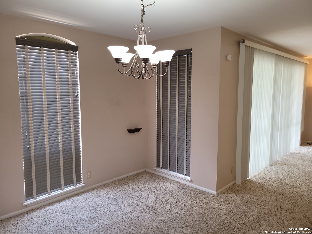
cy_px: 117
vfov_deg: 53.1
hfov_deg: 67.3
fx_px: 234
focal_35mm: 26
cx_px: 156
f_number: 1.8
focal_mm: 5.4
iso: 80
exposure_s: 1/60
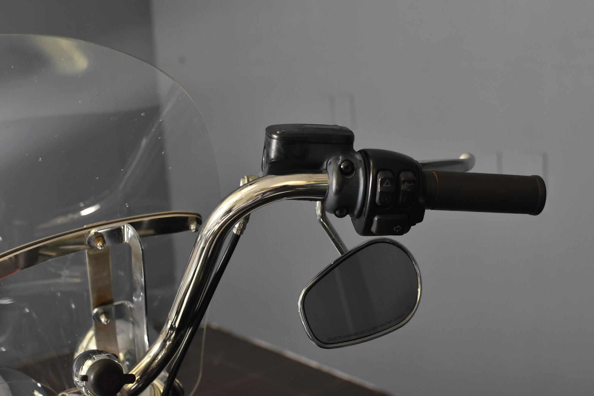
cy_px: 198
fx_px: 866
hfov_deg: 37.9
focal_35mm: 52
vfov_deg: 25.7
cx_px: 297
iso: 800
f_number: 4.5
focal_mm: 35
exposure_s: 1/160
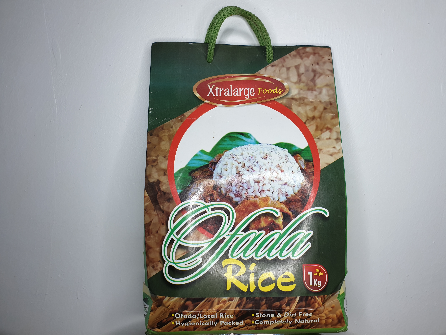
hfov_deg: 67.3
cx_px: 223
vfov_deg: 53.1
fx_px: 335
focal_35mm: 26
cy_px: 168
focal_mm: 4.3
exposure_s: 1/100
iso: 64
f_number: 2.4
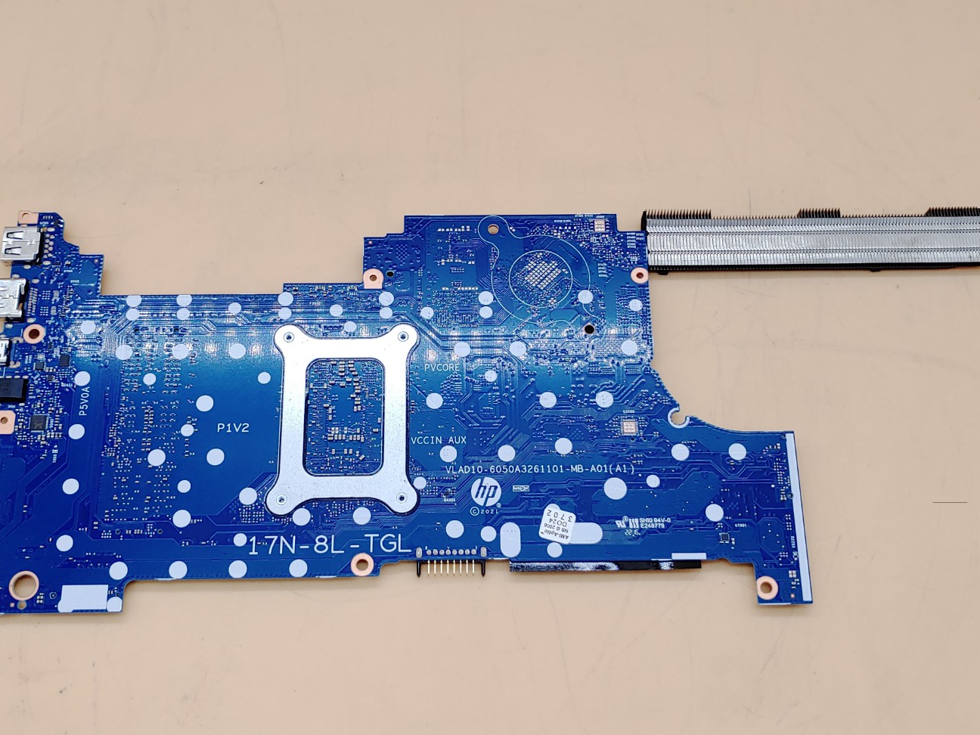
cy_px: 392
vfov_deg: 35.9
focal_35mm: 40
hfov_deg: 46.8
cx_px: 475
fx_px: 1132
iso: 50
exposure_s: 1/120
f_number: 1.8
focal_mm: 4.36
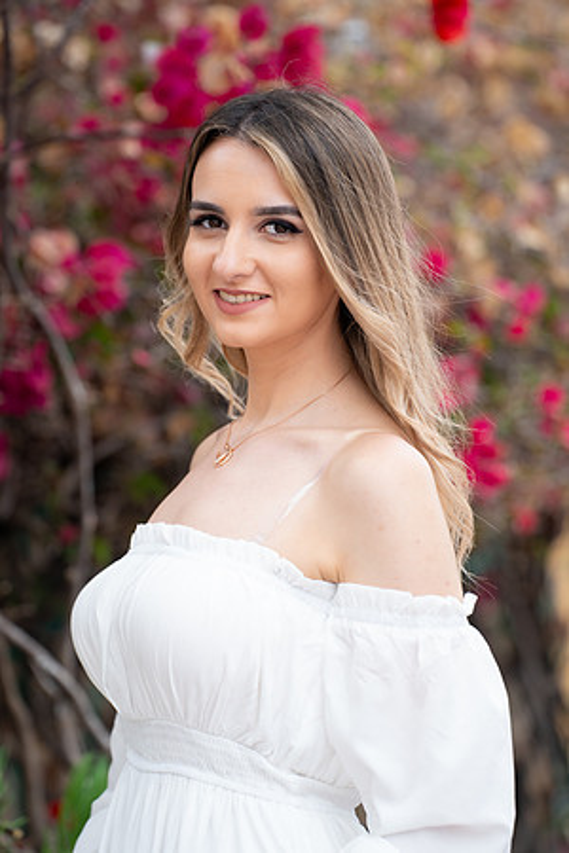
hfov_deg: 7.6
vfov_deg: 11.4
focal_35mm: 180
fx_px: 4267
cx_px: 284
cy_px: 426
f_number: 3.5
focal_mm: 180
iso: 320
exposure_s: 1/200
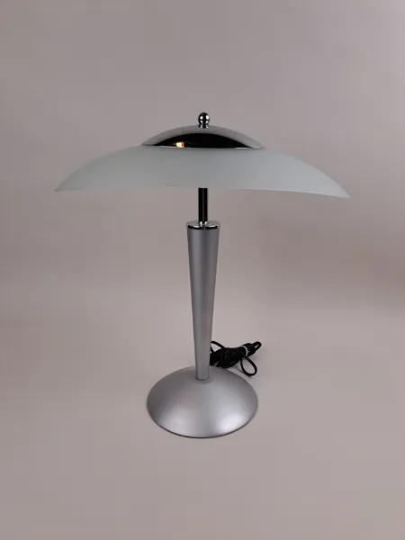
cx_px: 202
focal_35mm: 24
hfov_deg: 56.8
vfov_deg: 71.6
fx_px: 374
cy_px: 270
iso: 50
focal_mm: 5.23
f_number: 1.8
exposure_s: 1/101
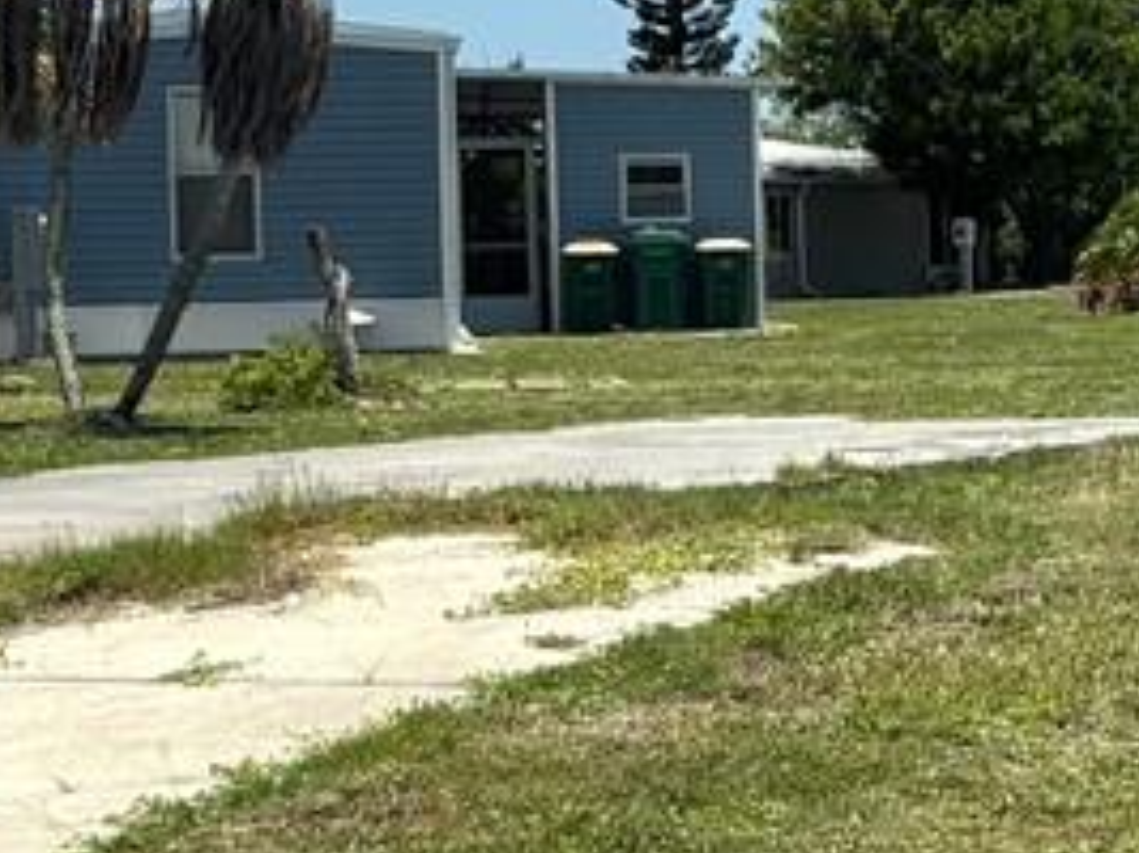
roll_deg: +1.5
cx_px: 695
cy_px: 520
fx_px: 5131
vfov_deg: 9.5
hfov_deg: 12.7
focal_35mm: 156
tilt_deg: -3.2
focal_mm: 5.96
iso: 50
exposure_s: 1/3937
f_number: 1.6
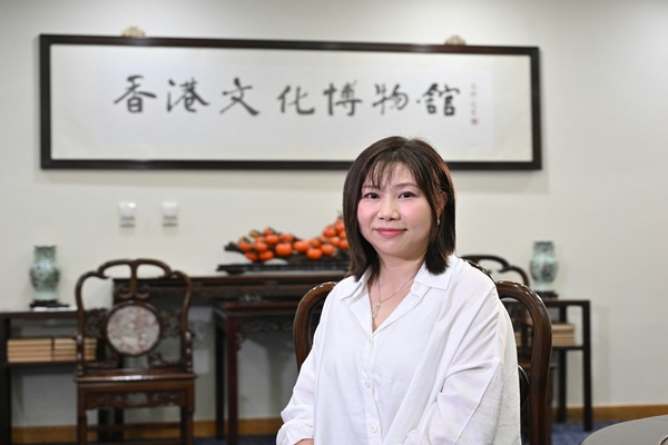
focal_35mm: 56
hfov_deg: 35.6
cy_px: 222
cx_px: 334
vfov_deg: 24.2
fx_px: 1039
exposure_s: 1/200
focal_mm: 56
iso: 2000
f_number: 4
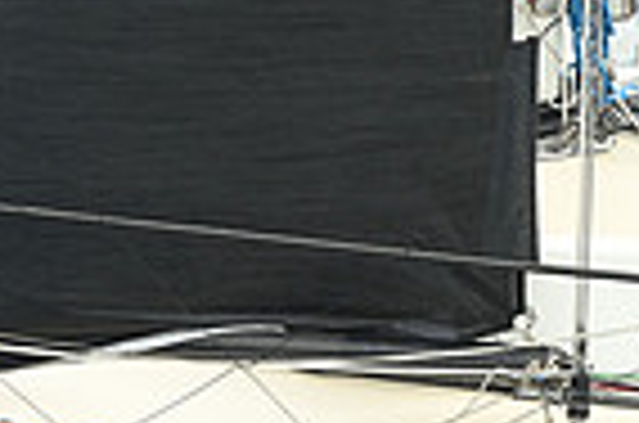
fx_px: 6677
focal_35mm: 377
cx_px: 1130
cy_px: 268
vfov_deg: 3.6
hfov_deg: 5.4
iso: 400
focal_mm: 92
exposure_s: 1/800
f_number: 4.5
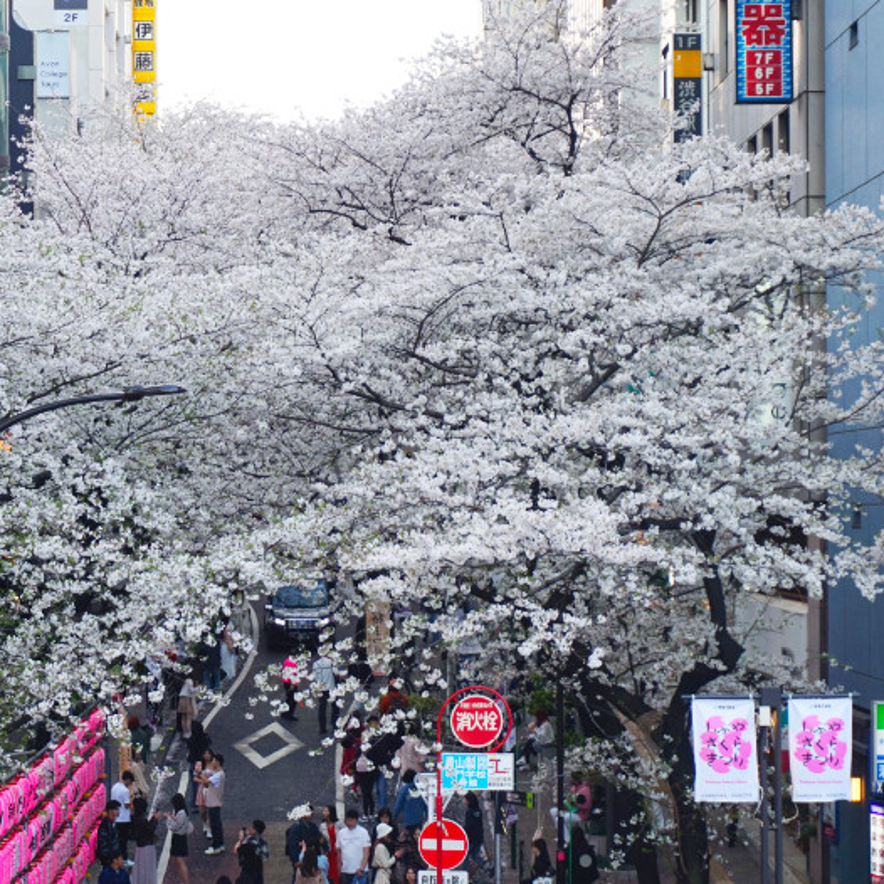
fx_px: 2803
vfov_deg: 17.9
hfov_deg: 17.9
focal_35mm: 97
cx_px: 331
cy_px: 446
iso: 100
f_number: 5.6
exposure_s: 1/80
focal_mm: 50
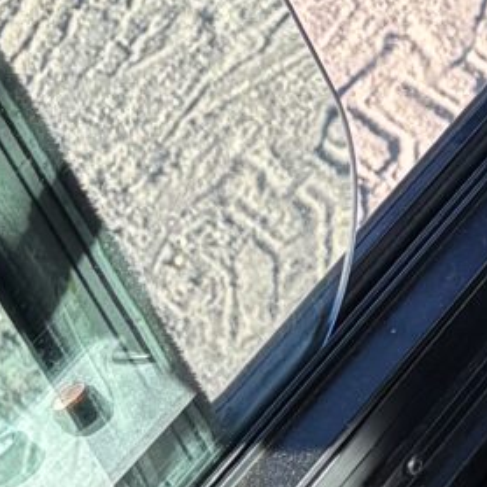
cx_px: 1519
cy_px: -270
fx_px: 3374
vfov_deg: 8.1
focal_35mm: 212
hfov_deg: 7.2
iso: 50
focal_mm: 5.96
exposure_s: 1/387
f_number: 1.6
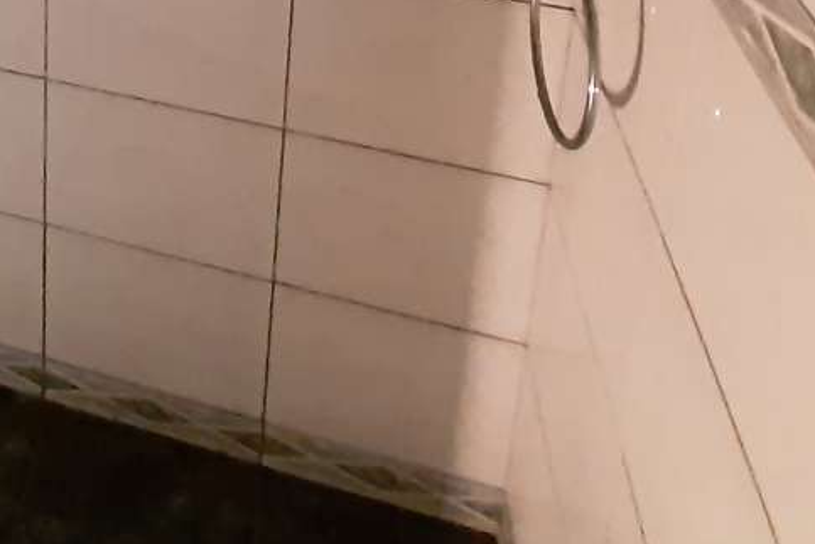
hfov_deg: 40.1
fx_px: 951
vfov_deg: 22.4
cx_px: -19
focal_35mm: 42
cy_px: -381
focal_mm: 1.42
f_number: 2.2
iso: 800
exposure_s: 1/14
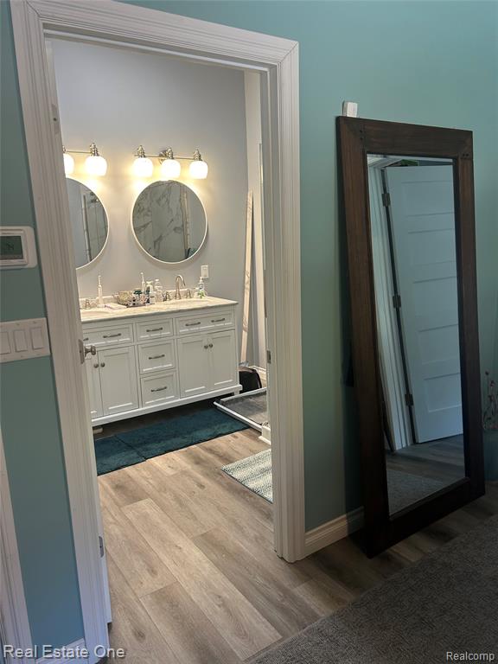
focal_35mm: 26
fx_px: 499
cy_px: 332
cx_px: 249
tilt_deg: -11.1
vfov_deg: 67.3
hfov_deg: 53.1
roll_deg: +2.3
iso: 100
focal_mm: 5.7
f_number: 1.5
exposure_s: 1/60
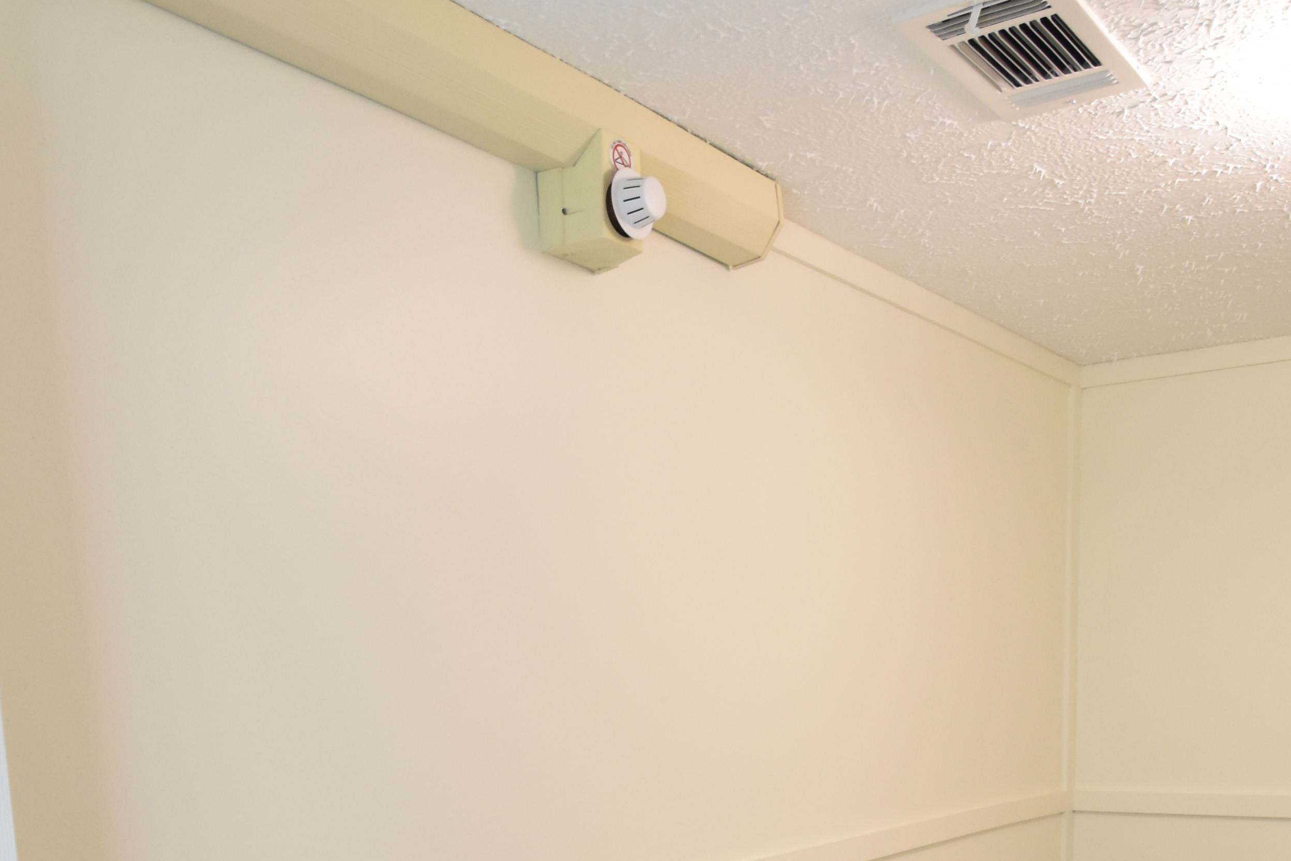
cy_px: 883
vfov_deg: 33.4
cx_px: 781
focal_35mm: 36
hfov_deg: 52.7
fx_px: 1291
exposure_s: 1/90
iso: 800
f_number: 3.5
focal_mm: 10
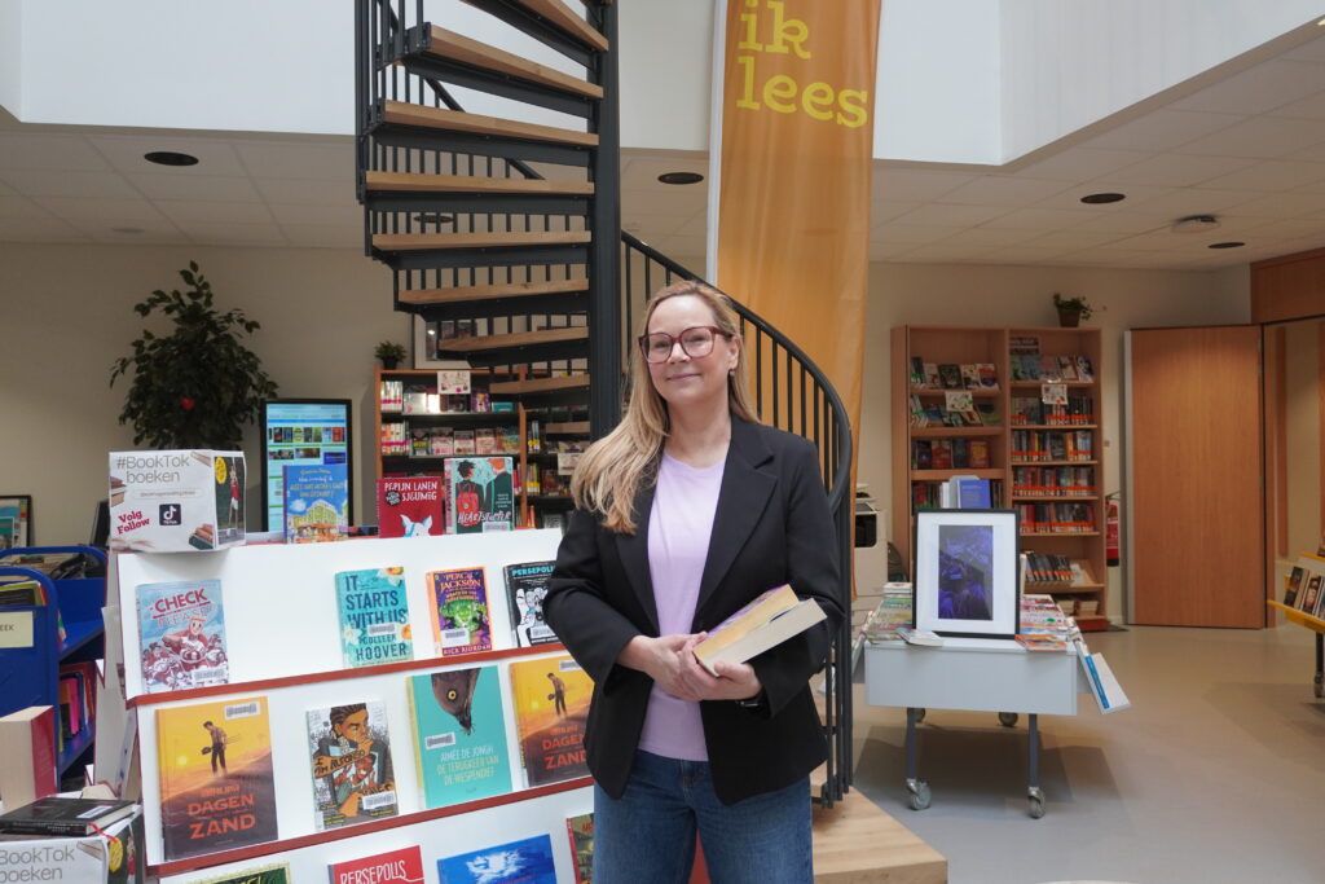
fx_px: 1159
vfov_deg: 41.7
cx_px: 662
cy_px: 442
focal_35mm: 32
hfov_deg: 59.5
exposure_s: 1/160
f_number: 4
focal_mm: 21
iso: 800
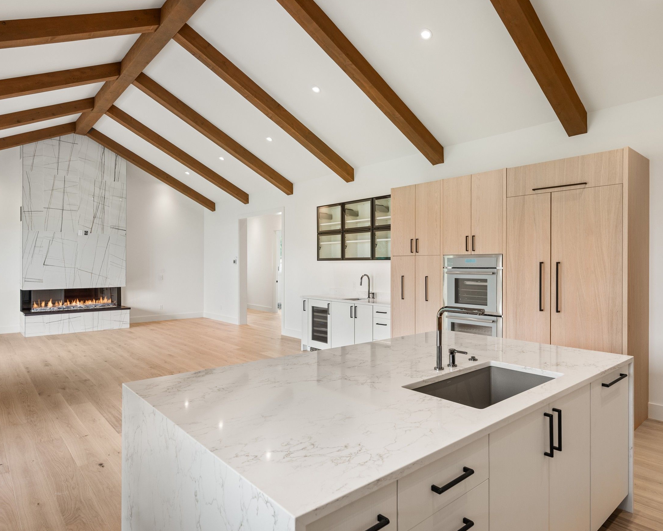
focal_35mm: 22
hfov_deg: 74.8
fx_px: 432
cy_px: 264
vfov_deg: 63.1
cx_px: 367
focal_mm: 19
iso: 640
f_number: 7.1
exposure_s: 1/15
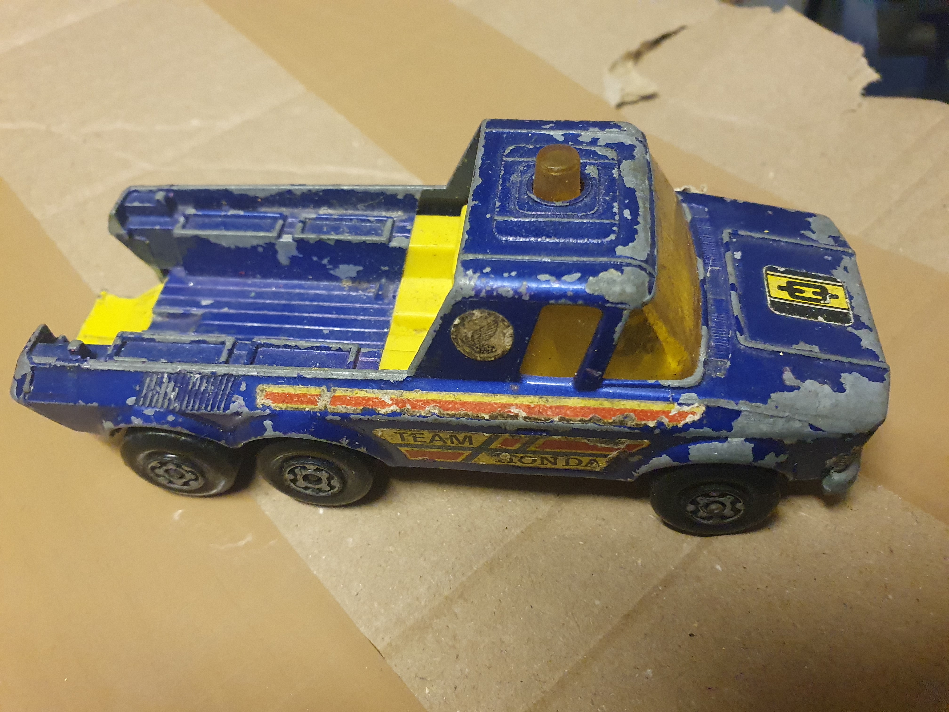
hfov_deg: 67.3
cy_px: 356
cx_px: 474
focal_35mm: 26
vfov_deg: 53.1
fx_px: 713
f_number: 2.4
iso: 1000
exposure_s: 1/50
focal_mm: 4.32
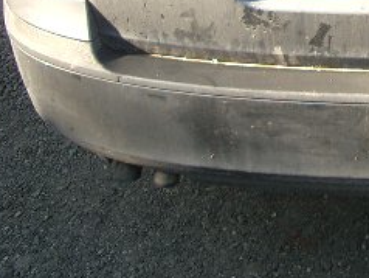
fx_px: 1003
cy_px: -61
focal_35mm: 94
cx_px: 400
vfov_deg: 15.2
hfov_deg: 20.0
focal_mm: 5.8
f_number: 2.6
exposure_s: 1/80
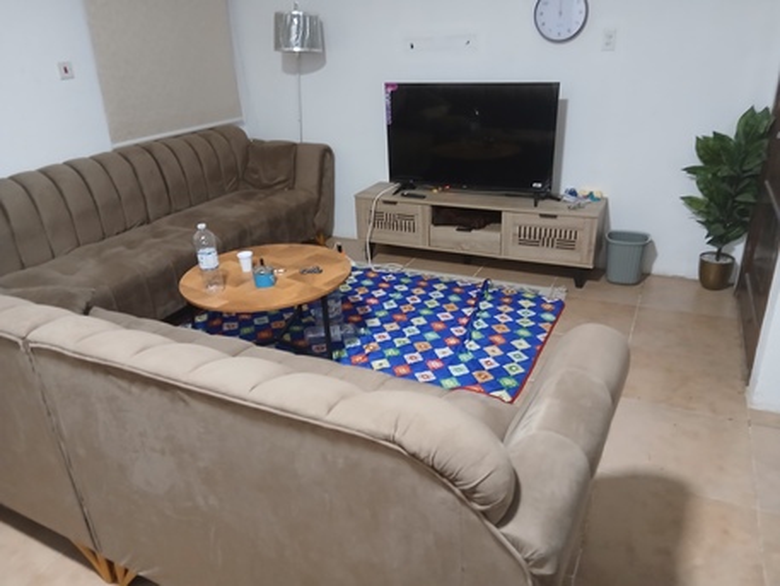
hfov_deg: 67.3
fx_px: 586
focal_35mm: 26
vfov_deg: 53.1
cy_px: 293
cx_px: 390
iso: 500
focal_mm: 3.98
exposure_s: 1/20
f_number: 1.8
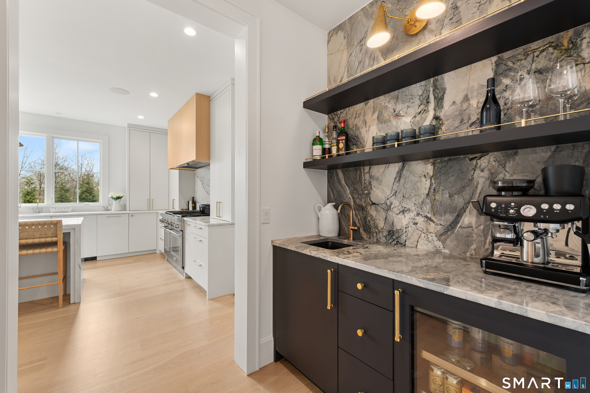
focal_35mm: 15
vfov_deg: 77.3
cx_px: 295
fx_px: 246
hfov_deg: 100.4
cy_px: 196
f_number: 11
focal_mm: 15
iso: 250
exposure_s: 1/1.25
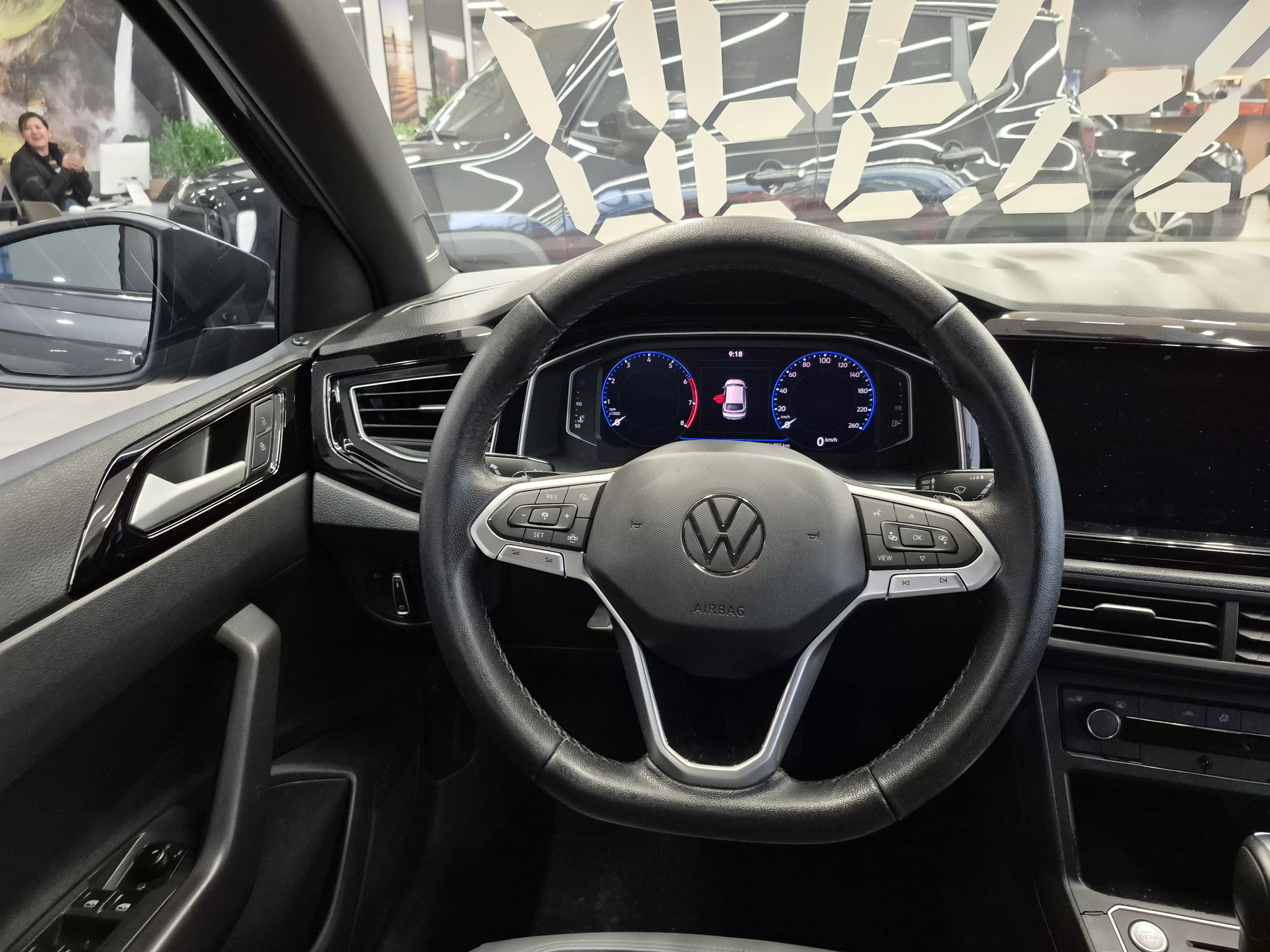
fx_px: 844
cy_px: 476
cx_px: 635
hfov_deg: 73.9
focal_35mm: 23
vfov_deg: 58.9
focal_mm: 5.4
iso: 1250
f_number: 1.8
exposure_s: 1/60
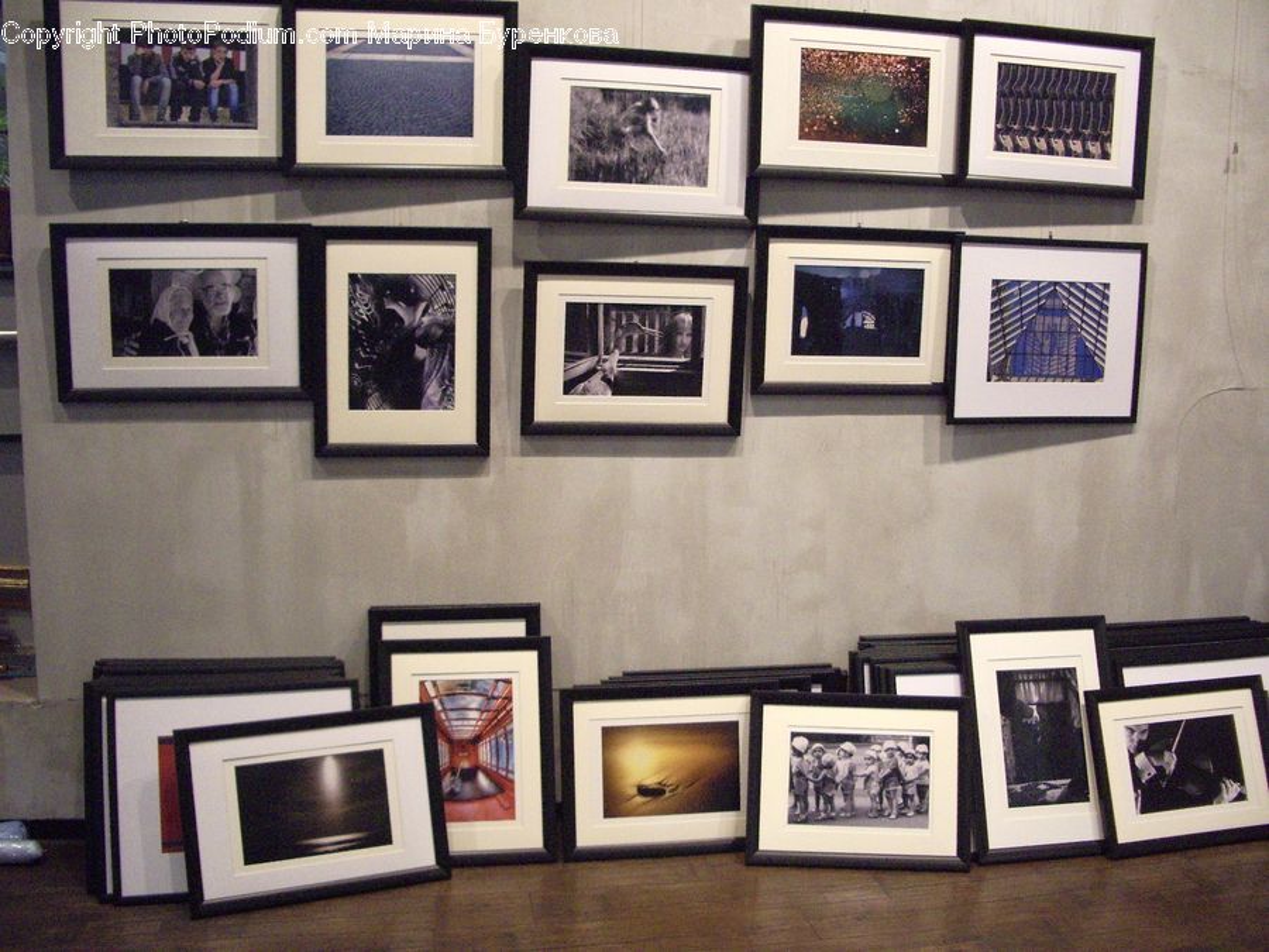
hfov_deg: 52.6
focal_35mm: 35
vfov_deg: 40.7
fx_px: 1283
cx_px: 634
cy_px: 476
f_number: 2.6
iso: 320
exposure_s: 1/30
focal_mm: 5.8
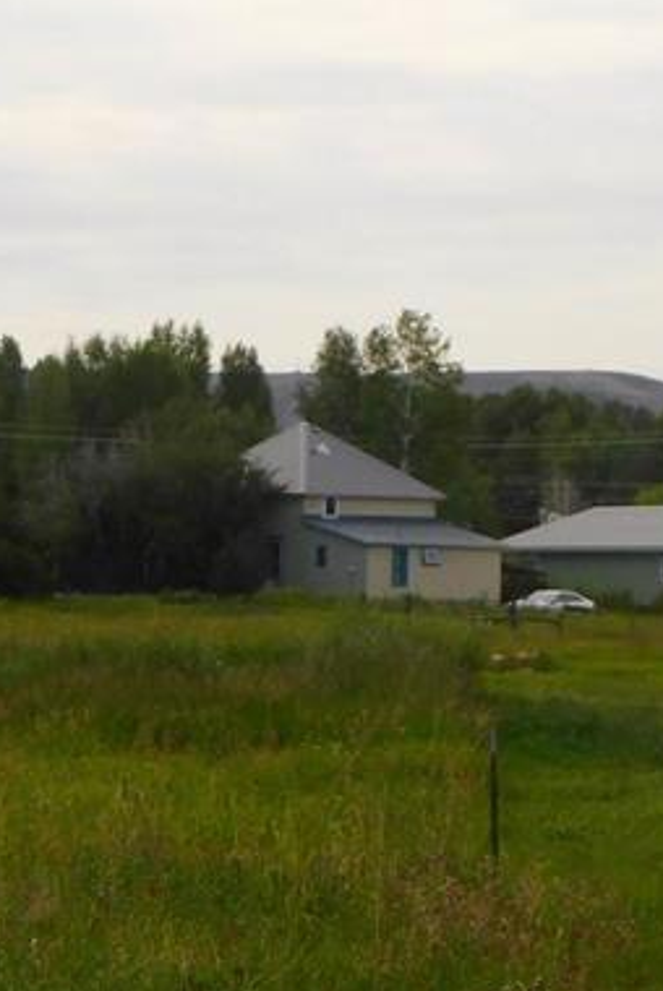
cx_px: -305
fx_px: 3088
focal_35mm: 112
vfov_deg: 18.1
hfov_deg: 11.8
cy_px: 772
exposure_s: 1/1000
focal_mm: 7.1
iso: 125
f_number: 3.6
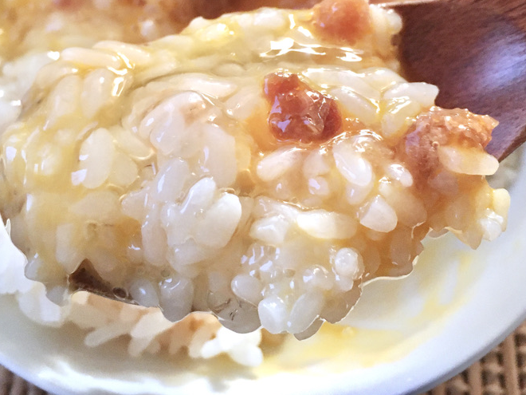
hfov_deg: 42.1
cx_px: 251
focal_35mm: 45
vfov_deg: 31.6
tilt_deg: -60.8
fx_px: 684
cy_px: 97
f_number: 2.2
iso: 200
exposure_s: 1/17
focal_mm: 4.15
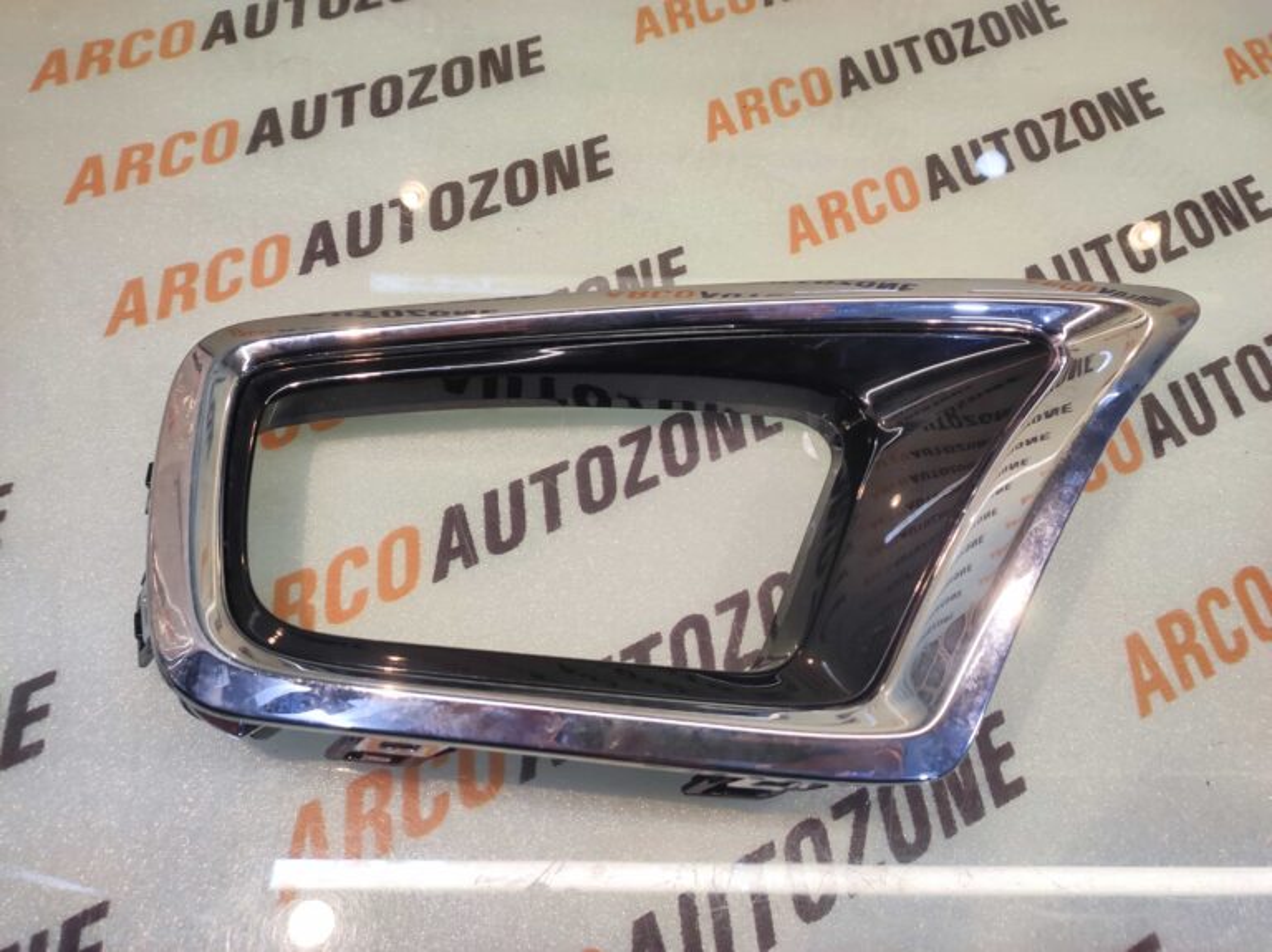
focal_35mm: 17
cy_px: 476
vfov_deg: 74.7
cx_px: 636
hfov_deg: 91.1
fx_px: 624
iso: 123
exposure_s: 1/33
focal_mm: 4.74
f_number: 1.79
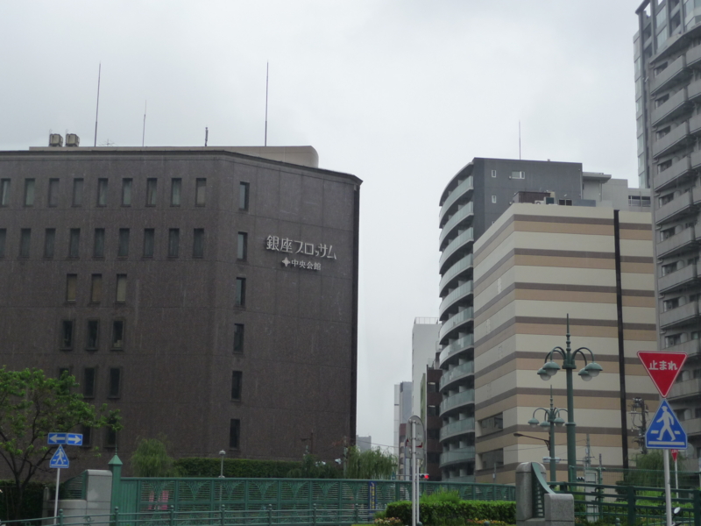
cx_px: 350
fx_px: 1114
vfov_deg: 26.6
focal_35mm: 55
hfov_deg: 34.9
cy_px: 263
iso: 160
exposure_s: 1/200
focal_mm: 9.3
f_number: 4.3
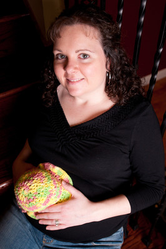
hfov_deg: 36.8
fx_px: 249
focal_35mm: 36
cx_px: 83
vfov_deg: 53.2
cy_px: 124
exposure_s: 1/200
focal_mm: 24
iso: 250
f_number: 2.8
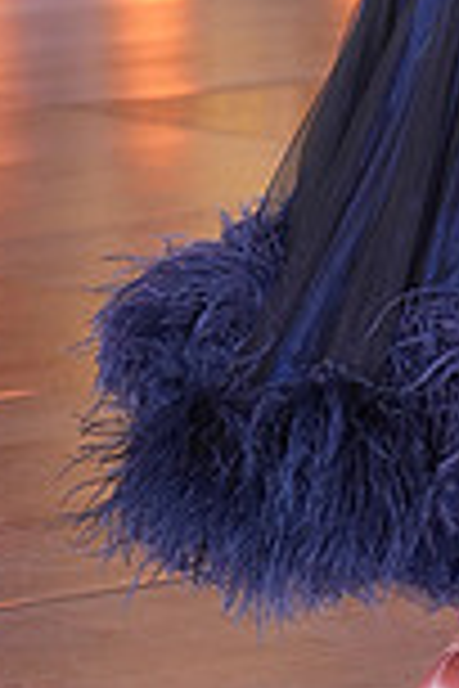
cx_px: 731
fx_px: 7018
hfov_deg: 3.7
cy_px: -184
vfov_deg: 5.6
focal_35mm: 367
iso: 1250
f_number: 4
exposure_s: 1/400
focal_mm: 97
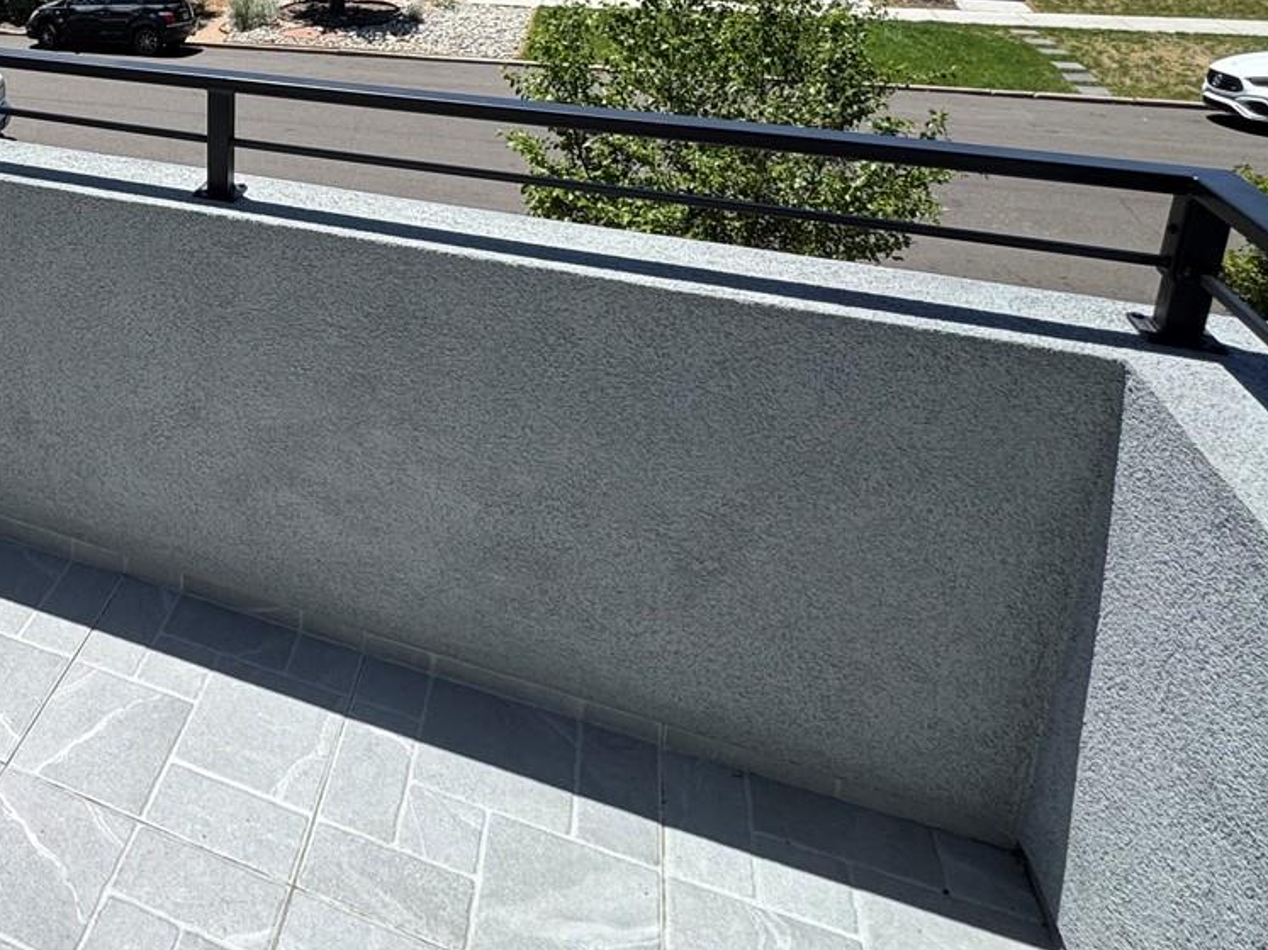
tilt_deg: -13.1
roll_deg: +0.9
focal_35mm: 30
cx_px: 98
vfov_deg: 41.8
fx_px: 1099
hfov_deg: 51.9
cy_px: 44
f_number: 2.2
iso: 50
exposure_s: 1/1277
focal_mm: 2.22
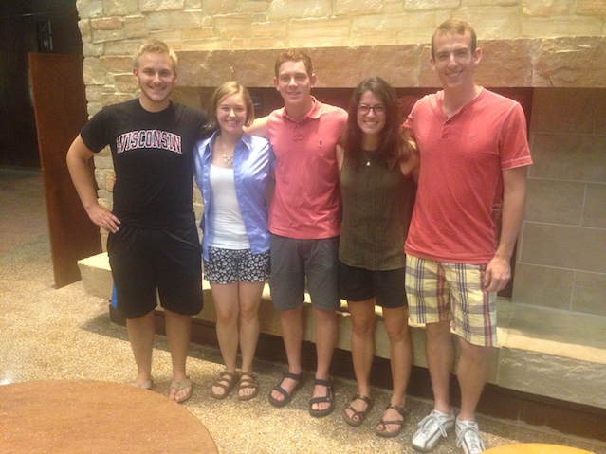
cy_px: 227
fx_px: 578
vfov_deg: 42.9
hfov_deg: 55.4
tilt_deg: -15.3
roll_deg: +1.2
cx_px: 303
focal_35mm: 33
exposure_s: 1/17
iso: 320
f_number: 2.4
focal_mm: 4.12
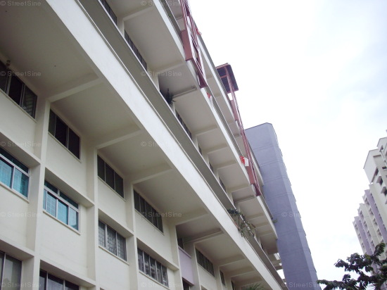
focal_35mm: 37
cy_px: 145
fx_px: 413
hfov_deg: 50.2
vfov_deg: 38.6
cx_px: 194
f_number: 5.6
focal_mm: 6.2
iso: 80
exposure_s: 1/250
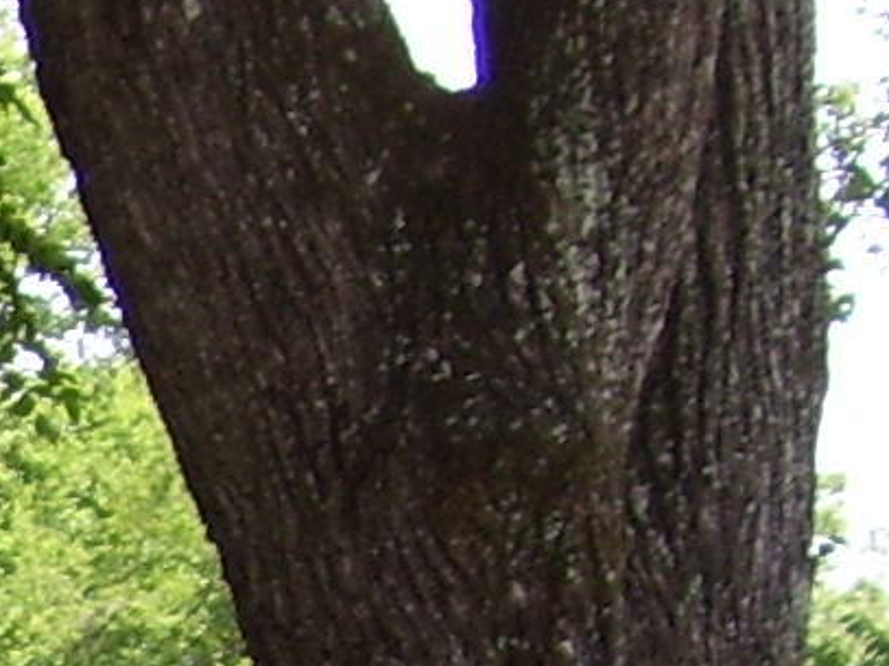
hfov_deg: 7.3
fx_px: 6547
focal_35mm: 255
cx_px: -1199
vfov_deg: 5.7
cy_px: 1334
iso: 80
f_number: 3
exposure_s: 1/350
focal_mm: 7.6
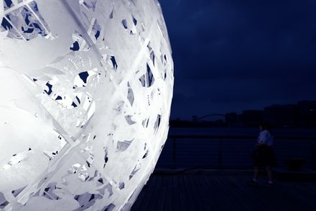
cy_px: 106
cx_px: 158
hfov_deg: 41.1
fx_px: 421
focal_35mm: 48
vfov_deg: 28.1
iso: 200
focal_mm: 48
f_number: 3.2
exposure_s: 1/125
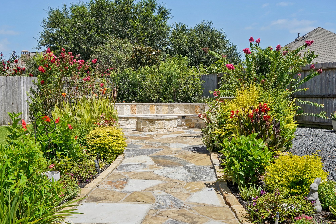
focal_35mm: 36
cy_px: 112
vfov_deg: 36.9
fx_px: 336
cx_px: 163
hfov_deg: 53.1
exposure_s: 1/1600
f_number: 8
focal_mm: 35
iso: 500
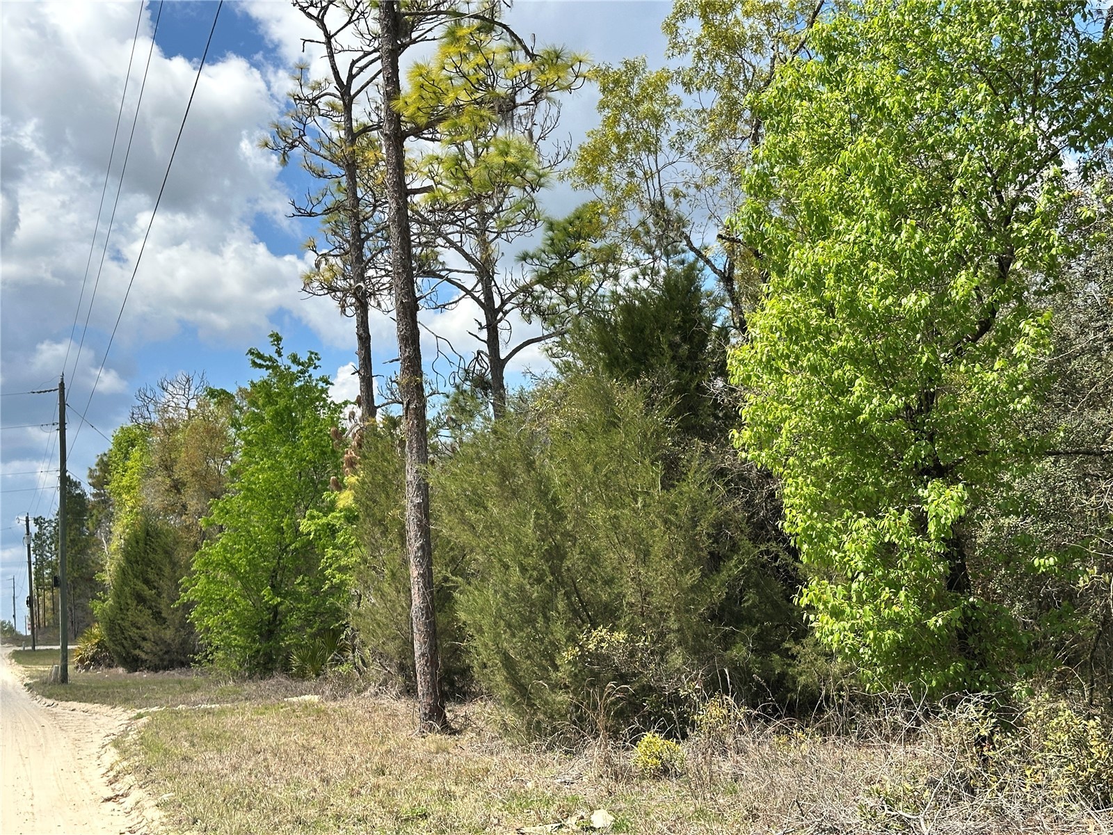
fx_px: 1543
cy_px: 418
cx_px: 556
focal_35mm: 48
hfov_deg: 39.7
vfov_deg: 30.3
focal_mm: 6.86
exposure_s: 1/3472
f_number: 1.78
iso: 64
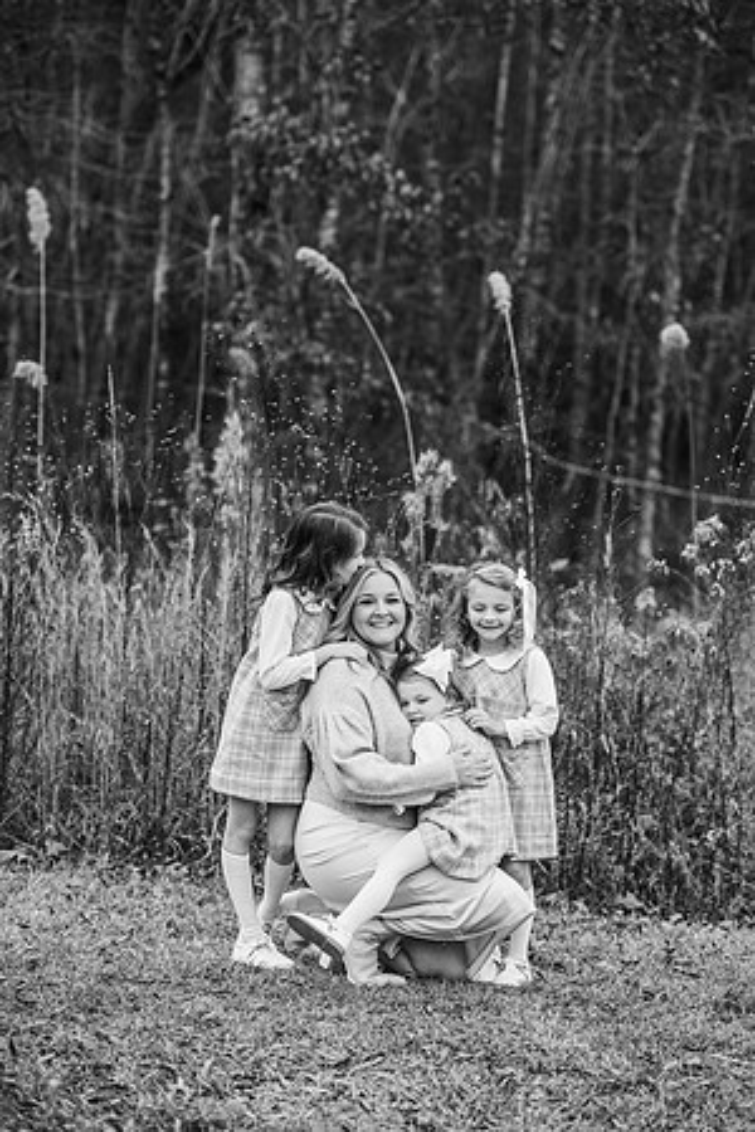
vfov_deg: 23.9
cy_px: 566
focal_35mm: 85
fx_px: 2674
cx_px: 378
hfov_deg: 16.1
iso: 125
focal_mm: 85
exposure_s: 1/320
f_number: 2.5
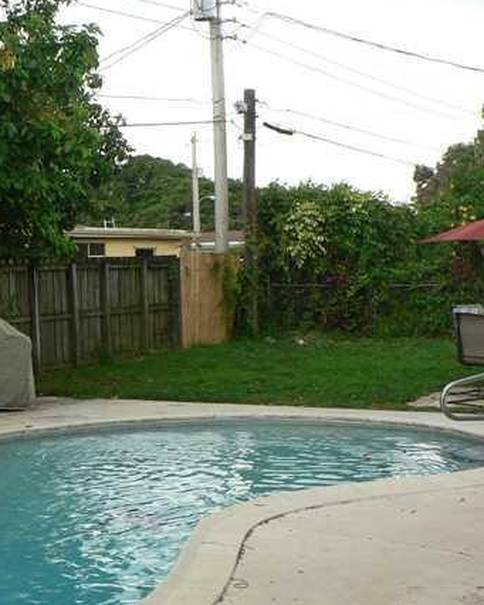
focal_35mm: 66
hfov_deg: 22.5
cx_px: 31
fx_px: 1181
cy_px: 376
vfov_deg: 28.6
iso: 100
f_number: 3.6
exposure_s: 1/125
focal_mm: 6
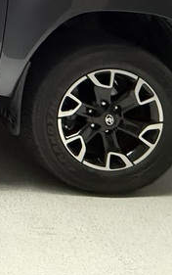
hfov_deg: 14.8
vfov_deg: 29.6
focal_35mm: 54
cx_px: -241
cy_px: -88
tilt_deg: -1.2
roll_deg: +0.9
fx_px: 404
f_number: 2.2
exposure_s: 1/50
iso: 640
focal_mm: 2.22
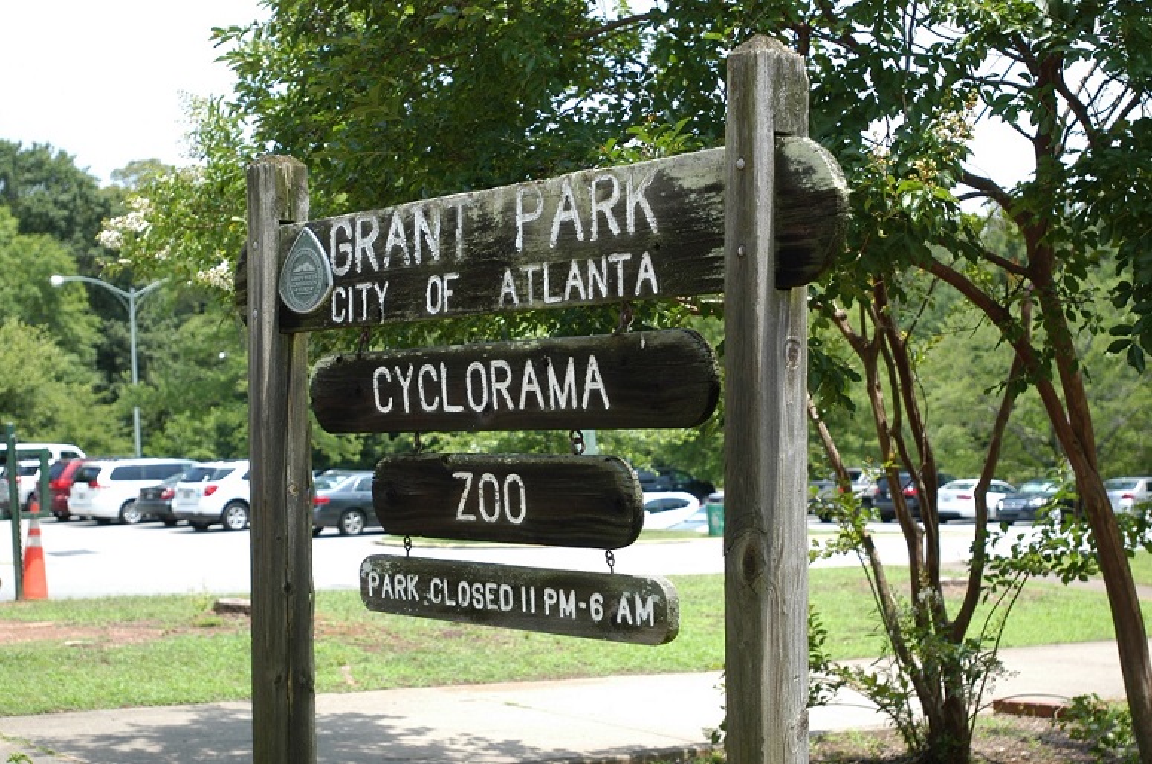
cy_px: 382
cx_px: 576
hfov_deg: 37.9
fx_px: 1677
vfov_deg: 25.7
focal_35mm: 52
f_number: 4.5
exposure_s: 1/640
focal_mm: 35
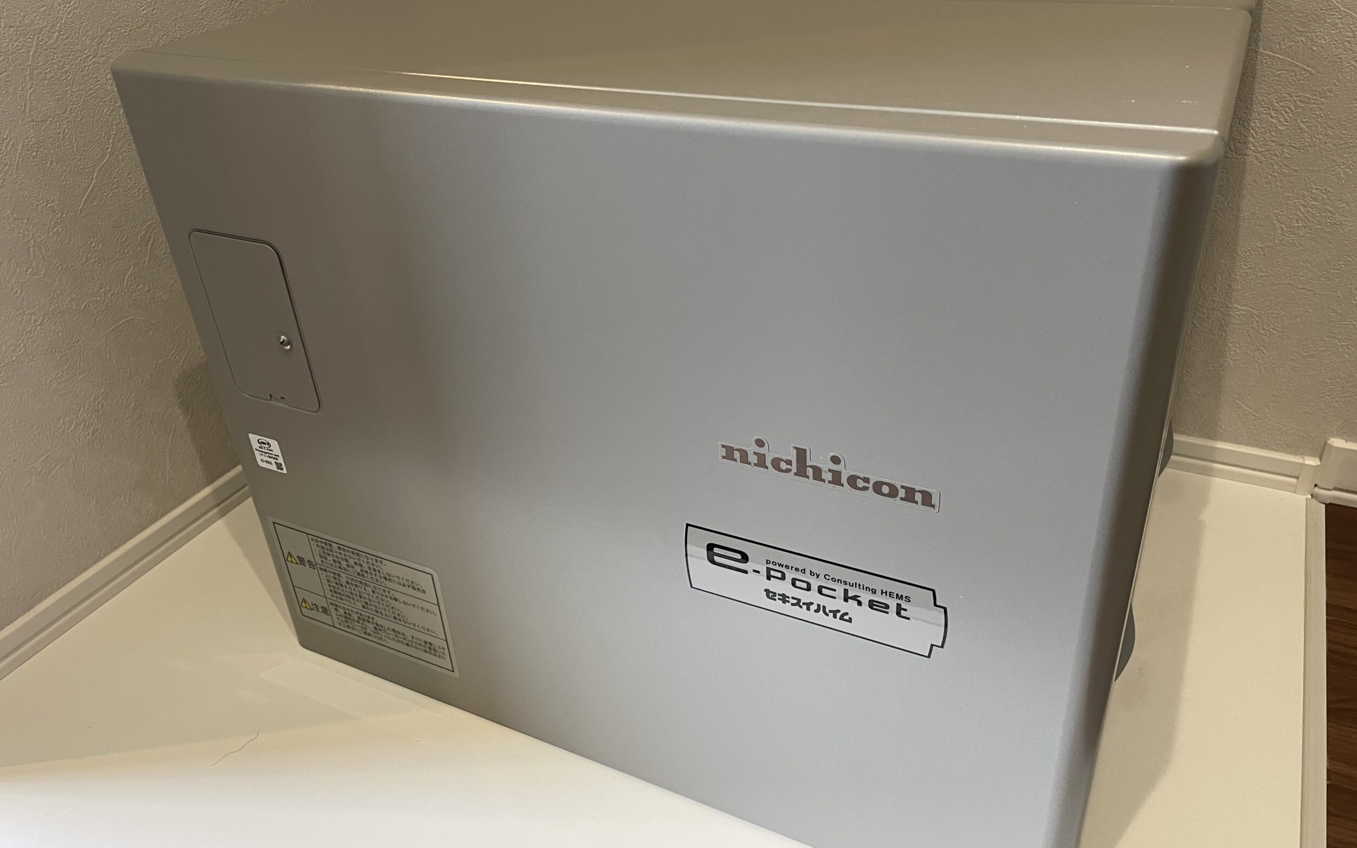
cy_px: 386
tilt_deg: -30.6
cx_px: 674
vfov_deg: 44.5
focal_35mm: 28
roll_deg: +4.4
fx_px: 1036
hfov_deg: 66.5
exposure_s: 1/78
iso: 125
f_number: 1.6
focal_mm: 4.2
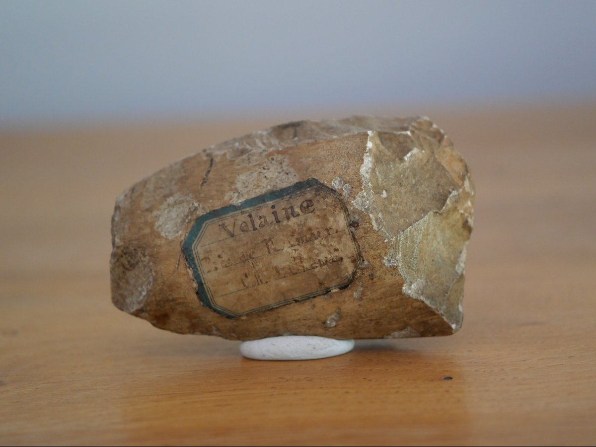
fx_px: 1033
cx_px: 298
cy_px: 224
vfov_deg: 24.4
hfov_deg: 32.2
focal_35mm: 60
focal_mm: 30
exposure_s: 1/60
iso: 2000
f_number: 2.8
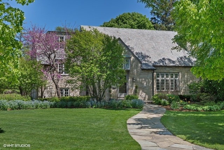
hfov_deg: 39.6
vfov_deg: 27.0
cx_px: 112
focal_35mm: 50
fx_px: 311
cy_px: 75
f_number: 9.5
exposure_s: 1/250
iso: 200
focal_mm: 50
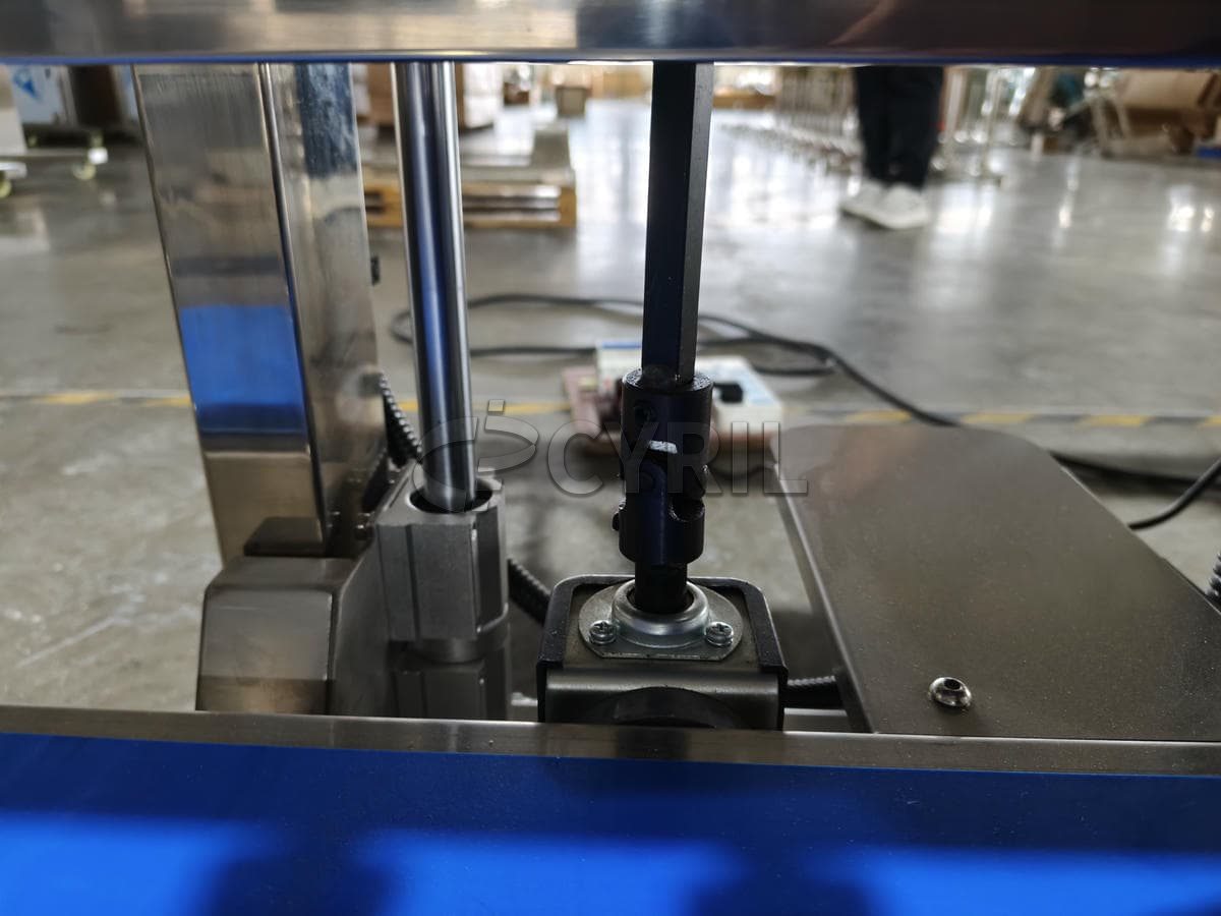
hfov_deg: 73.9
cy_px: 458
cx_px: 610
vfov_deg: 58.9
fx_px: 811
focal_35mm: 23
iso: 1250
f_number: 1.88
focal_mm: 5.56
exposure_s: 1/36
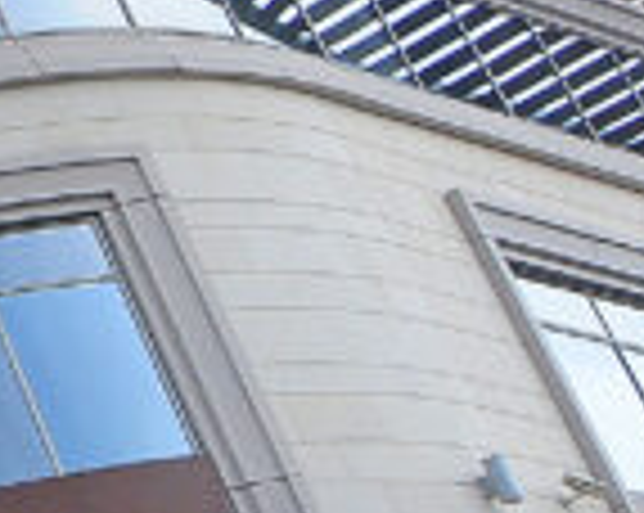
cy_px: -45
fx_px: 2303
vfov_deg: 12.5
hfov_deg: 10.7
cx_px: -1311
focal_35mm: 121
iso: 400
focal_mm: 12
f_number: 10
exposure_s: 1/80
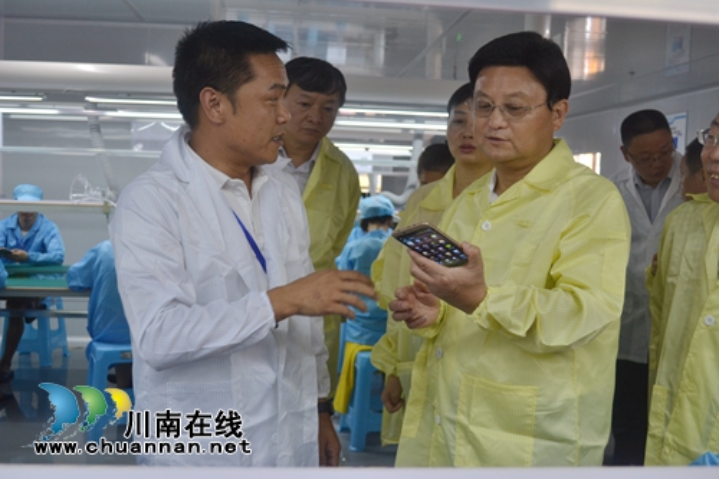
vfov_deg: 34.2
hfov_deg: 49.6
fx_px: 779
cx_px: 360
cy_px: 240
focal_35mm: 39
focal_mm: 26
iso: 400
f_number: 4.2
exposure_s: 1/60
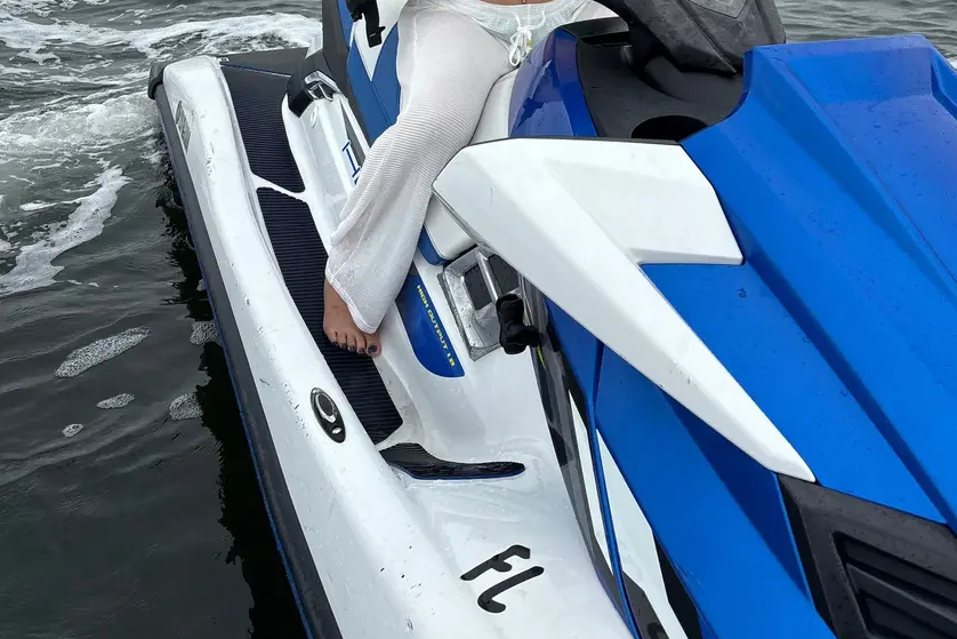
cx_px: 514
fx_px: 1143
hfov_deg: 45.4
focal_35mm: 43
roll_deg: +0.0
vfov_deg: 28.6
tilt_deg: -11.9
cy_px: -49
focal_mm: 5.96
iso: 50
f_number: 1.6
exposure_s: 1/2451
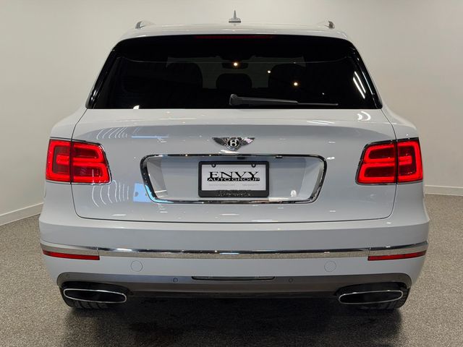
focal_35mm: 48
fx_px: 642
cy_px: 174
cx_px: 232
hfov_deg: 39.7
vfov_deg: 30.3
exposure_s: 1/363
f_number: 1.78
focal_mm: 6.76
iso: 64
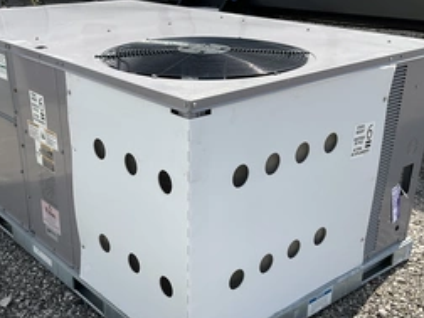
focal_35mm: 46
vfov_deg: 31.3
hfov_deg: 41.1
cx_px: 175
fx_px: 563
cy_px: 205
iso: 25
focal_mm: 3
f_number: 1.8
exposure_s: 1/1412
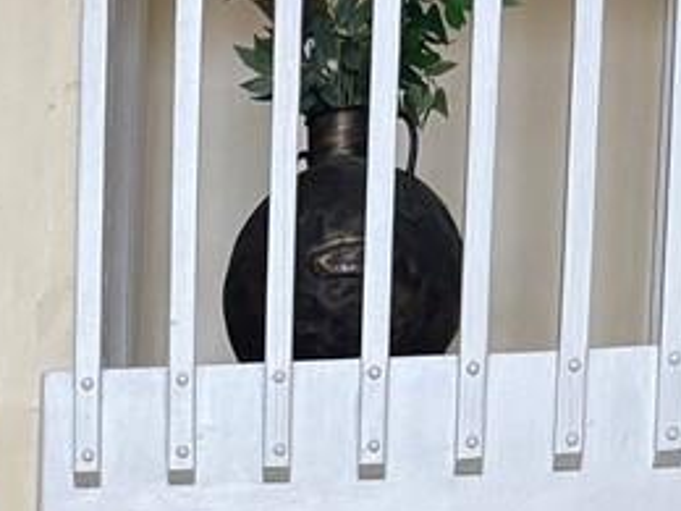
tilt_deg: -5.1
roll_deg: -0.9
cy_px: 1551
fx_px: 3148
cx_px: -333
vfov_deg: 7.9
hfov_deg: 11.8
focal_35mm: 160
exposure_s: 1/116
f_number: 1.6
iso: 125
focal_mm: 5.96
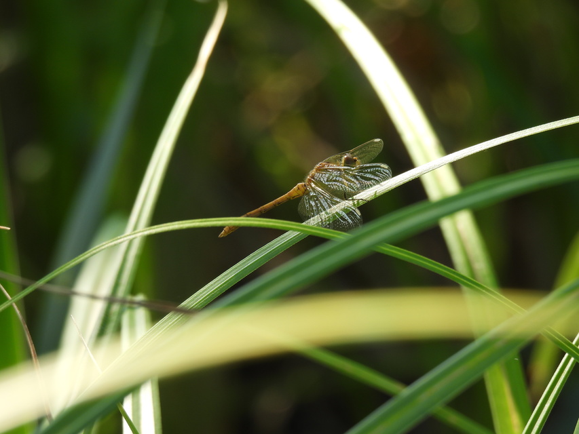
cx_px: 290
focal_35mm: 500
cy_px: 217
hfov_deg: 4.0
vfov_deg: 3.0
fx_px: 8364
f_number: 5
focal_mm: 89.2
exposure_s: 1/125
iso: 100
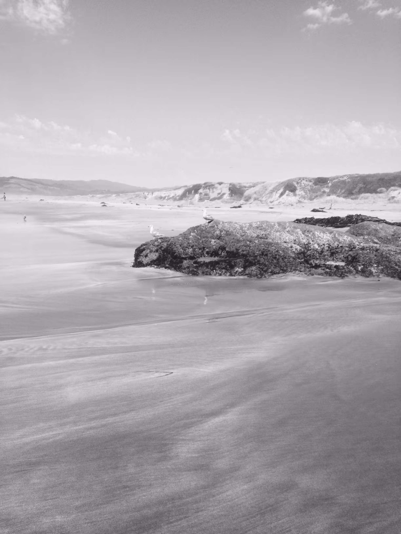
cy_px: 267
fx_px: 510
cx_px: 200
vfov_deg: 55.4
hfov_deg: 42.9
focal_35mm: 33
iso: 50
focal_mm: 4.12
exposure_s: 1/1506
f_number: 2.4
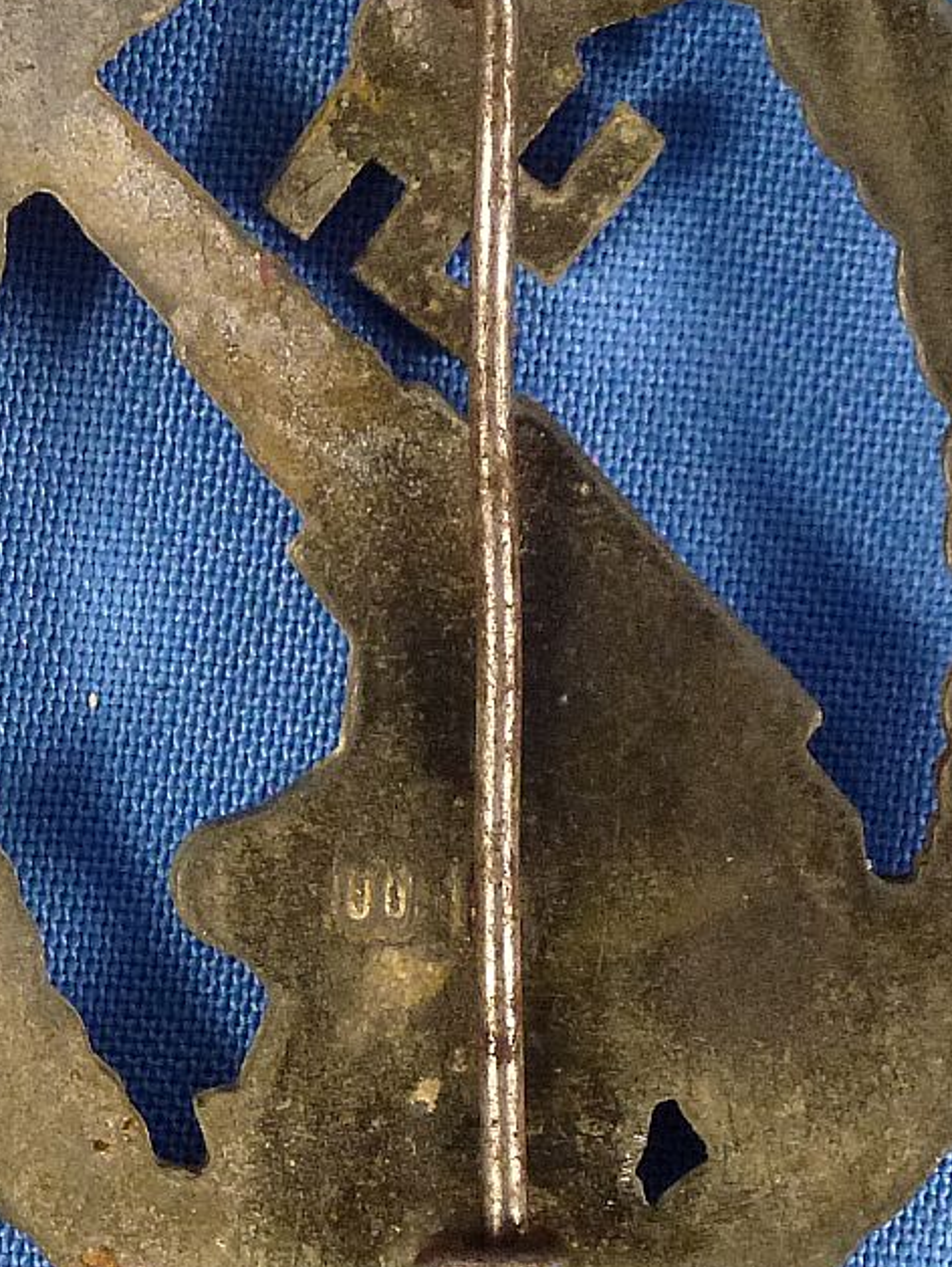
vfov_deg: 13.1
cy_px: 434
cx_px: 438
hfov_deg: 9.8
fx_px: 5530
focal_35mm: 151
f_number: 4.9
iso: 400
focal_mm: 16
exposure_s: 1/50
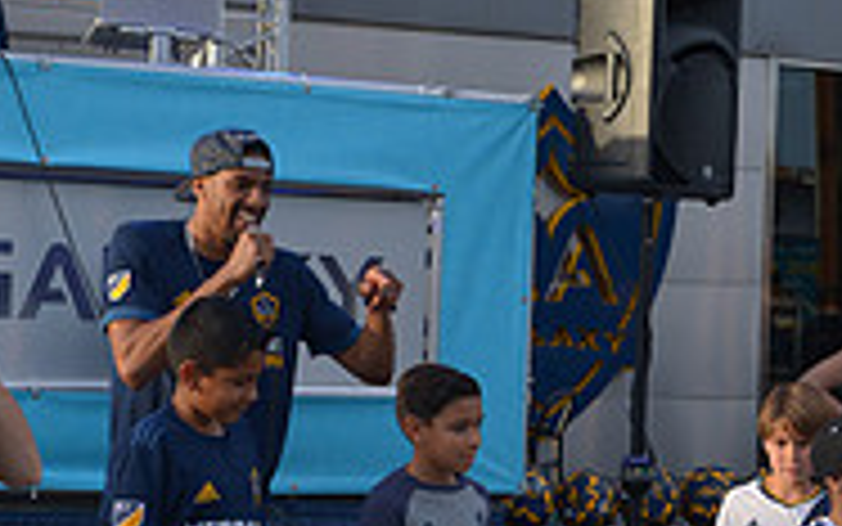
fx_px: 2318
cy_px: 425
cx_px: 716
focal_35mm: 101
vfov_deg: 12.9
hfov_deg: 20.3
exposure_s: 1/1000
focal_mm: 32
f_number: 3.5
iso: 200
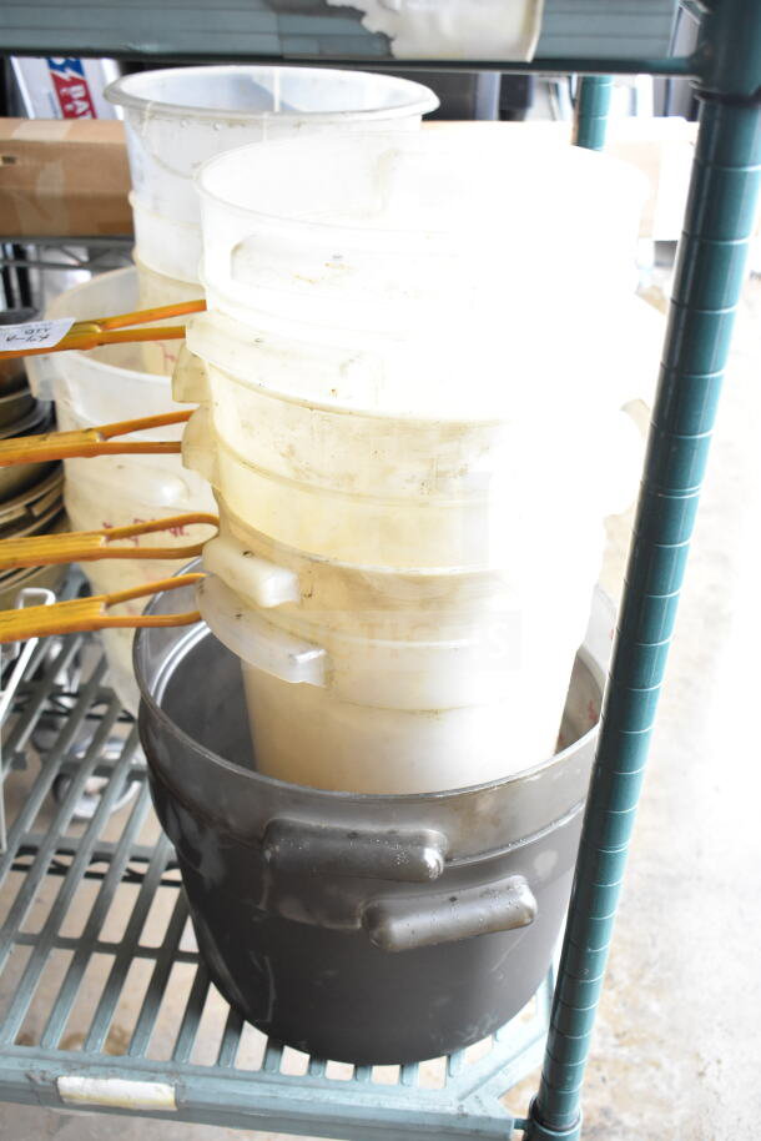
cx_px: 380
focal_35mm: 36
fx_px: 1141
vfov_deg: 53.1
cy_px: 570
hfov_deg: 36.9
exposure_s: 1/100
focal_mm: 24
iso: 1600
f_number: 5
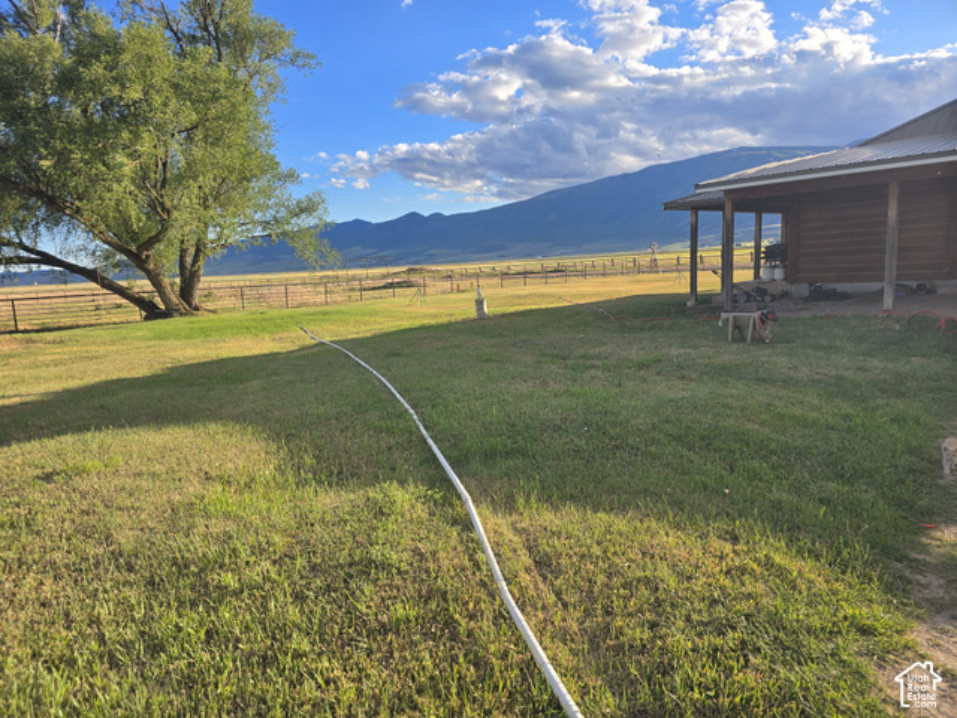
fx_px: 636
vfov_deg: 58.9
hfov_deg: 73.9
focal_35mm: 23
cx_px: 478
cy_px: 359
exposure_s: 1/388
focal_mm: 6.3
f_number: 1.7
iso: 12
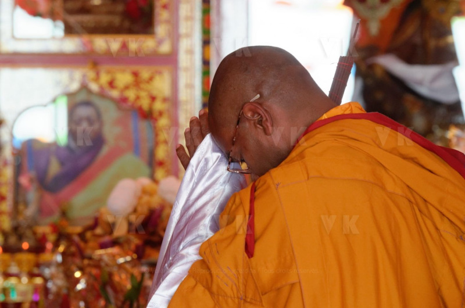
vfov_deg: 5.4
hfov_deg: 8.1
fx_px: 3287
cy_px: 154
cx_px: 232
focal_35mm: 255
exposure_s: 1/160
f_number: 6.3
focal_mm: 170
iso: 2000
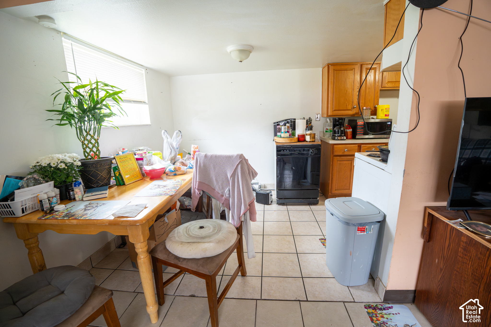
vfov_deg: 77.3
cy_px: 164
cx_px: 246
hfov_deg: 100.4
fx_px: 205
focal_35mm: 15
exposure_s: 1/100
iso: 800
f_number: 2.8
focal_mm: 10
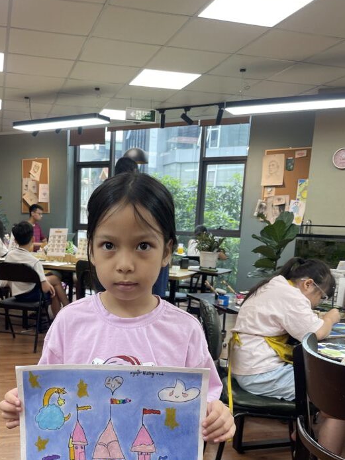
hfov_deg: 39.1
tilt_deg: -11.8
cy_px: 322
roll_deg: -2.6
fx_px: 478
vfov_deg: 50.0
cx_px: 107
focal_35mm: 36
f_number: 1.6
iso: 80
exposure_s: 1/121
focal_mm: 5.1
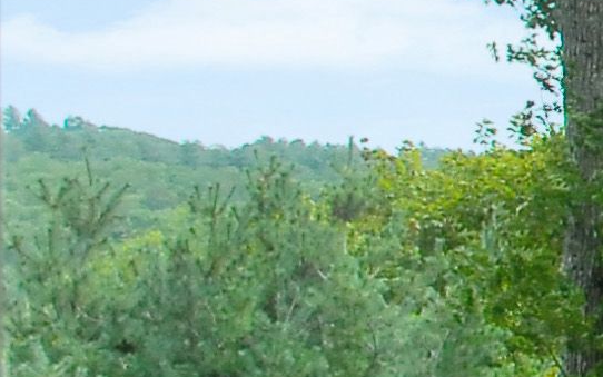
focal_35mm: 383
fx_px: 6290
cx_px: 1601
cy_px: 197
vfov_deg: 3.4
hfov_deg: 5.3
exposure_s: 1/500
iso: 500
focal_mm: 35
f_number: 6.3
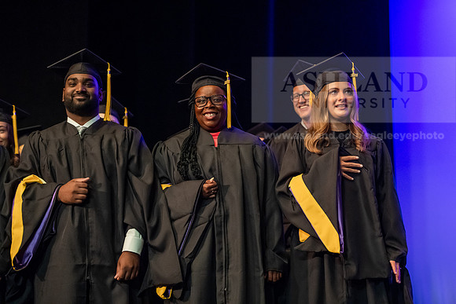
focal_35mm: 92
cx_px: 228
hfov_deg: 22.1
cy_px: 152
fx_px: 1166
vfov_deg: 14.9
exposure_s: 1/200
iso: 5000
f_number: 3.2
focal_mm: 92
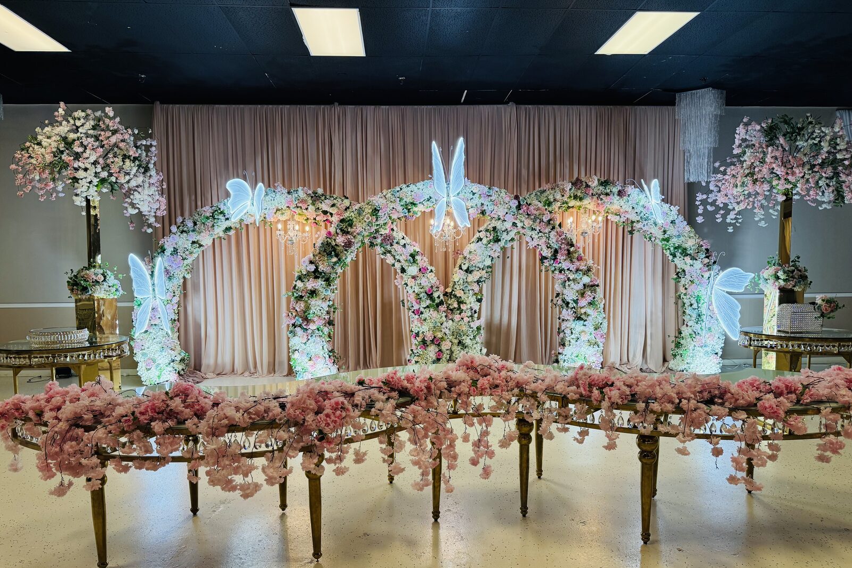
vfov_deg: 51.2
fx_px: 592
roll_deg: +0.4
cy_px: 318
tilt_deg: -4.9
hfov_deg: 71.5
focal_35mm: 25
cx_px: 426
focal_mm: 6.76
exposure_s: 1/120
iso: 125
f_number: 1.78
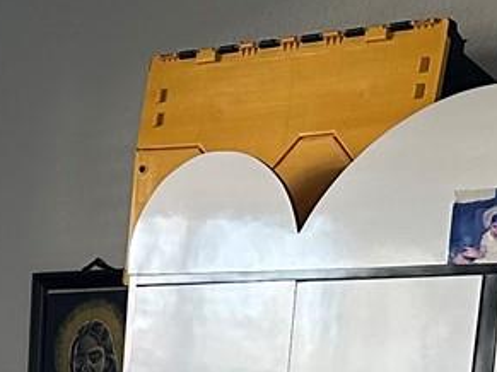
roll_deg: -3.0
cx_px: -108
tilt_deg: -9.7
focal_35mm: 132
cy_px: 799
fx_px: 1894
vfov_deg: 10.2
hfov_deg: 14.4
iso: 160
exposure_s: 1/121
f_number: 1.78
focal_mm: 6.86
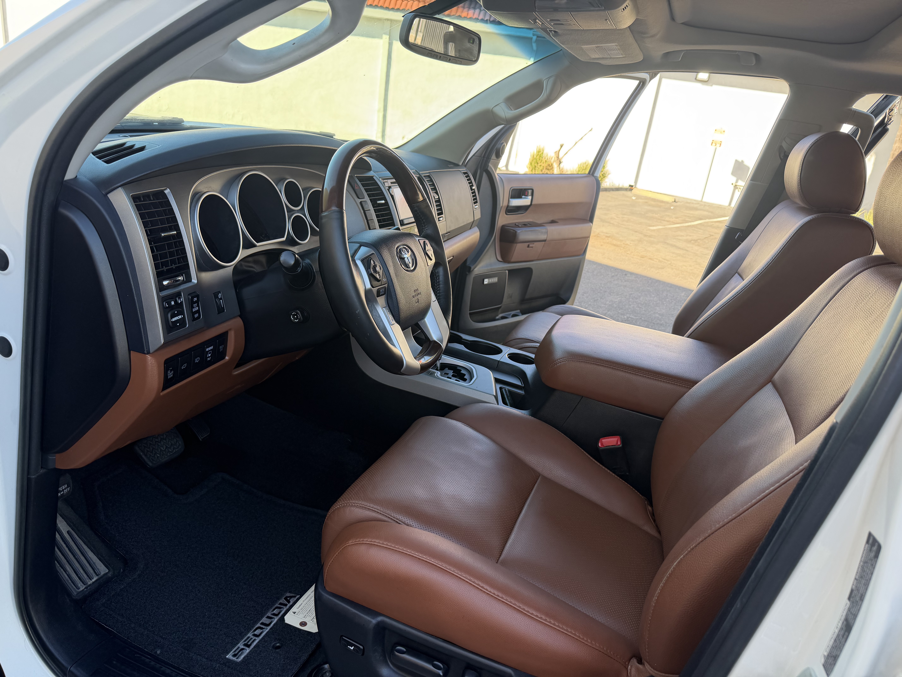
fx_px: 625
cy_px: 338
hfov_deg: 71.6
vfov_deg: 56.8
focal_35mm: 24
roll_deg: -8.1
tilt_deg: -18.4
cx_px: 451
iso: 64
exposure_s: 1/247
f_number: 1.78
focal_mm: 6.76
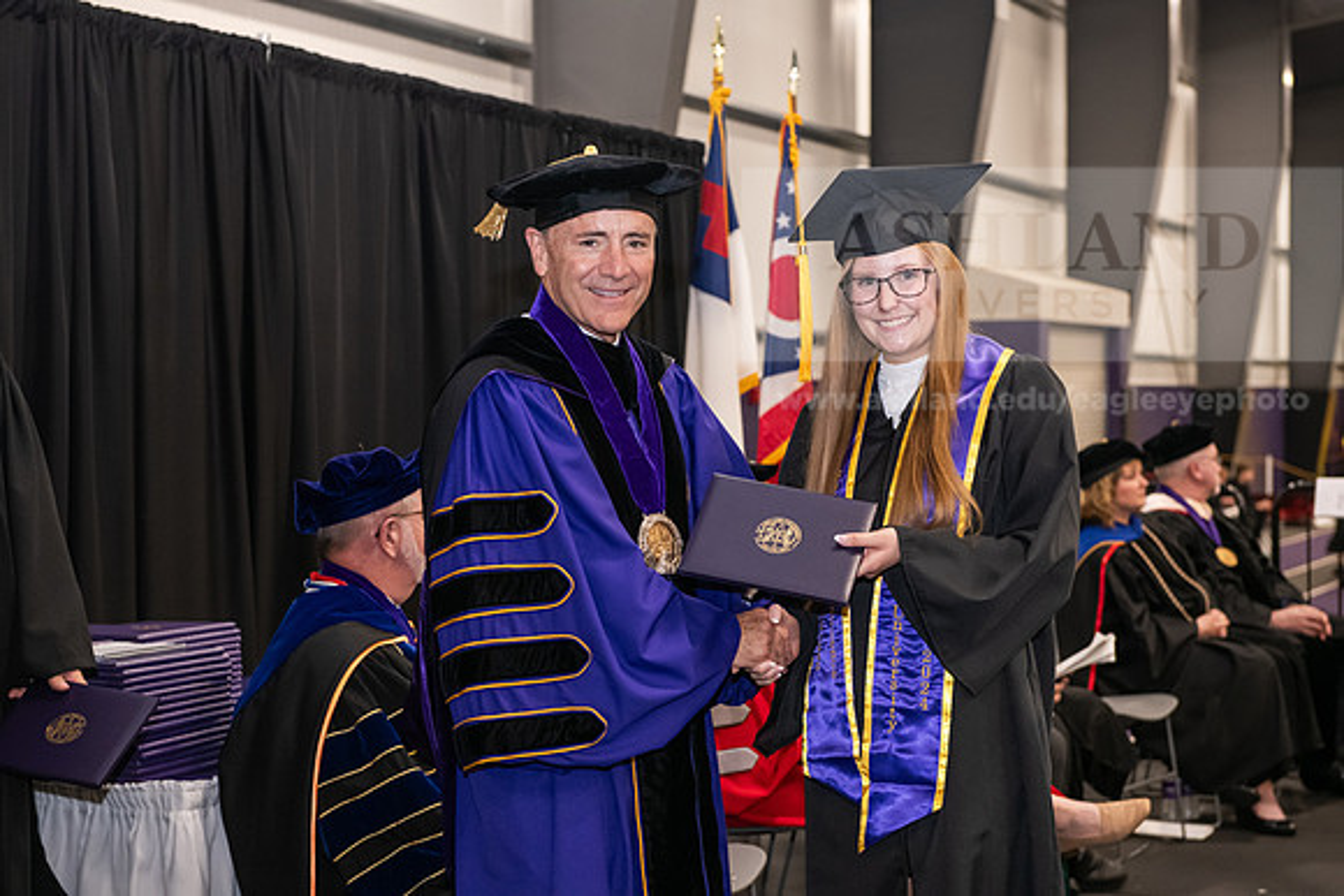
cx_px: 672
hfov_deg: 30.5
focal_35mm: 66
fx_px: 2464
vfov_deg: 20.6
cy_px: 448
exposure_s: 1/125
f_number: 5
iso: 2500
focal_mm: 66
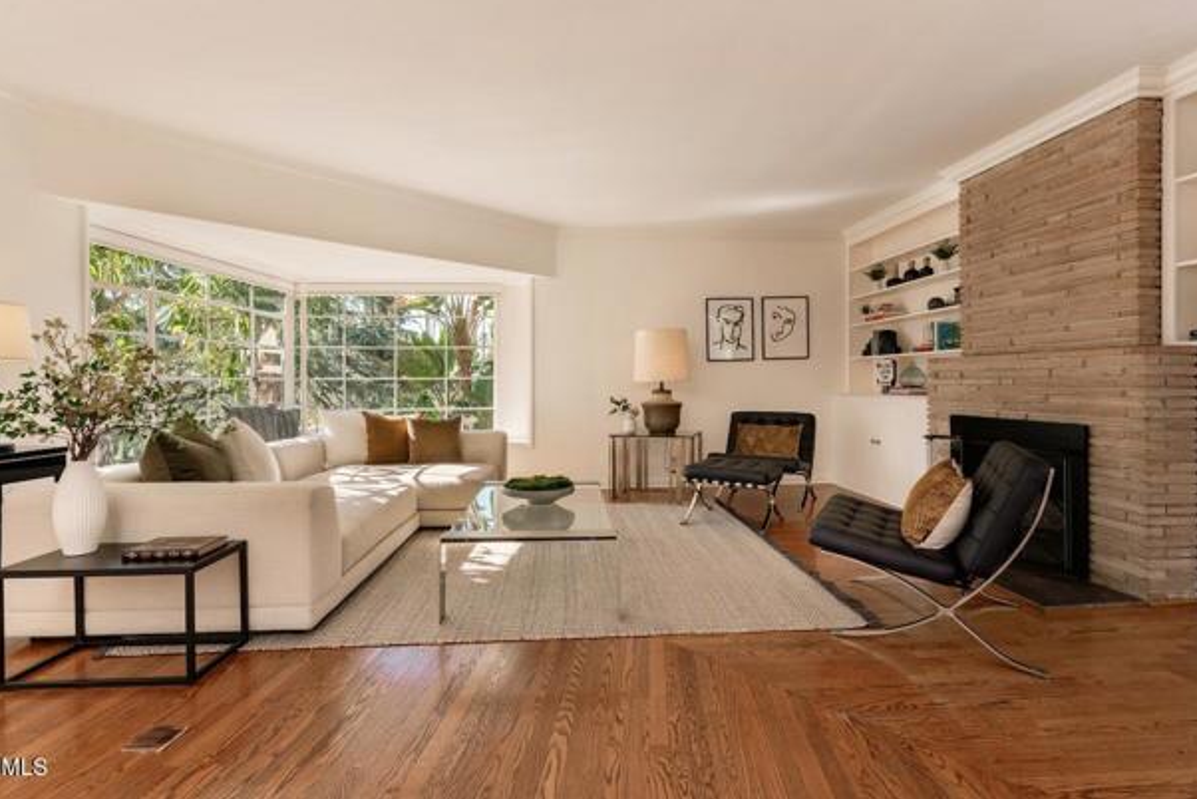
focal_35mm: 17
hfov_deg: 92.9
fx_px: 569
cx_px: 598
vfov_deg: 70.1
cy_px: 381
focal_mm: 16.1
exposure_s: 1/80
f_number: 9
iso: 640
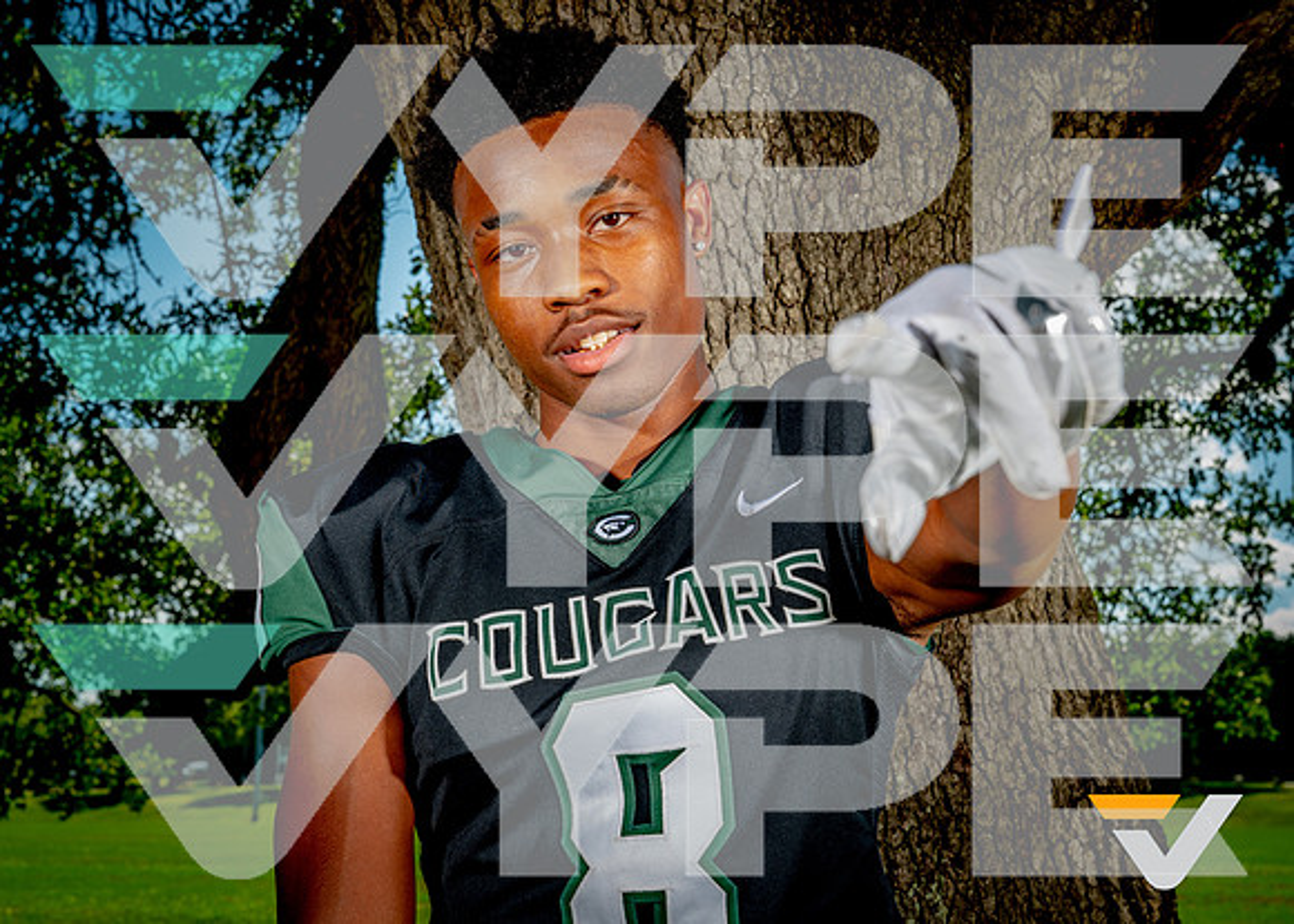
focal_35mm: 51
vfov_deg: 27.5
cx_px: 663
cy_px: 451
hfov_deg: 37.8
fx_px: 1891
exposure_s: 1/125
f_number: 8
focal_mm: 48
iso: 100
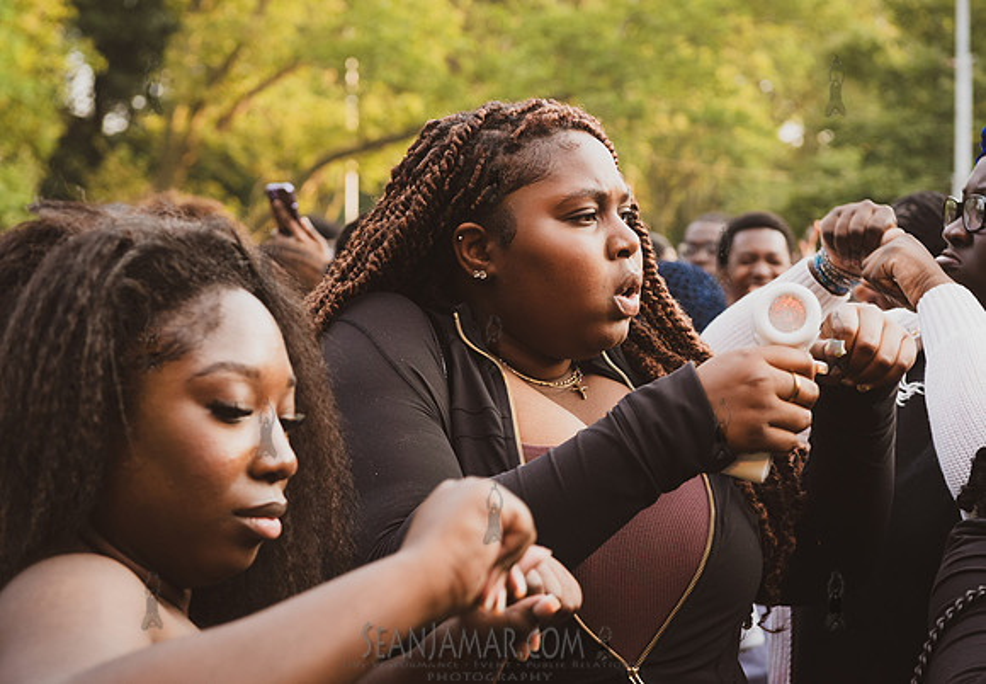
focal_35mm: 75
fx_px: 2068
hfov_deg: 26.8
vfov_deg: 18.8
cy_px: 329
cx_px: 532
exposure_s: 1/400
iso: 1000
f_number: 4.5
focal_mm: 70
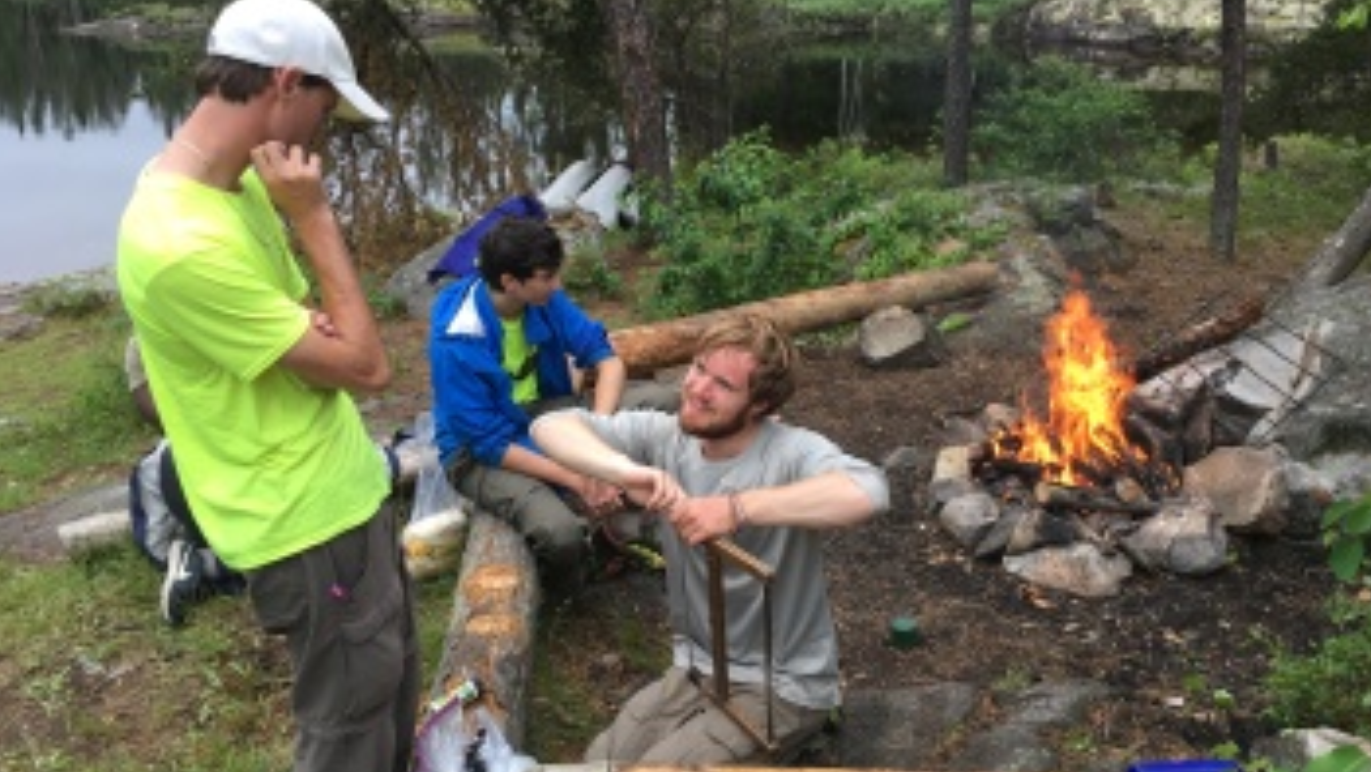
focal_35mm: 33
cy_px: 364
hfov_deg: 59.5
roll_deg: +1.5
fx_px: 1200
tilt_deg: -18.6
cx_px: 709
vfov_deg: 35.6
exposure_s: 1/134
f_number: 2.2
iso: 25
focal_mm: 4.15
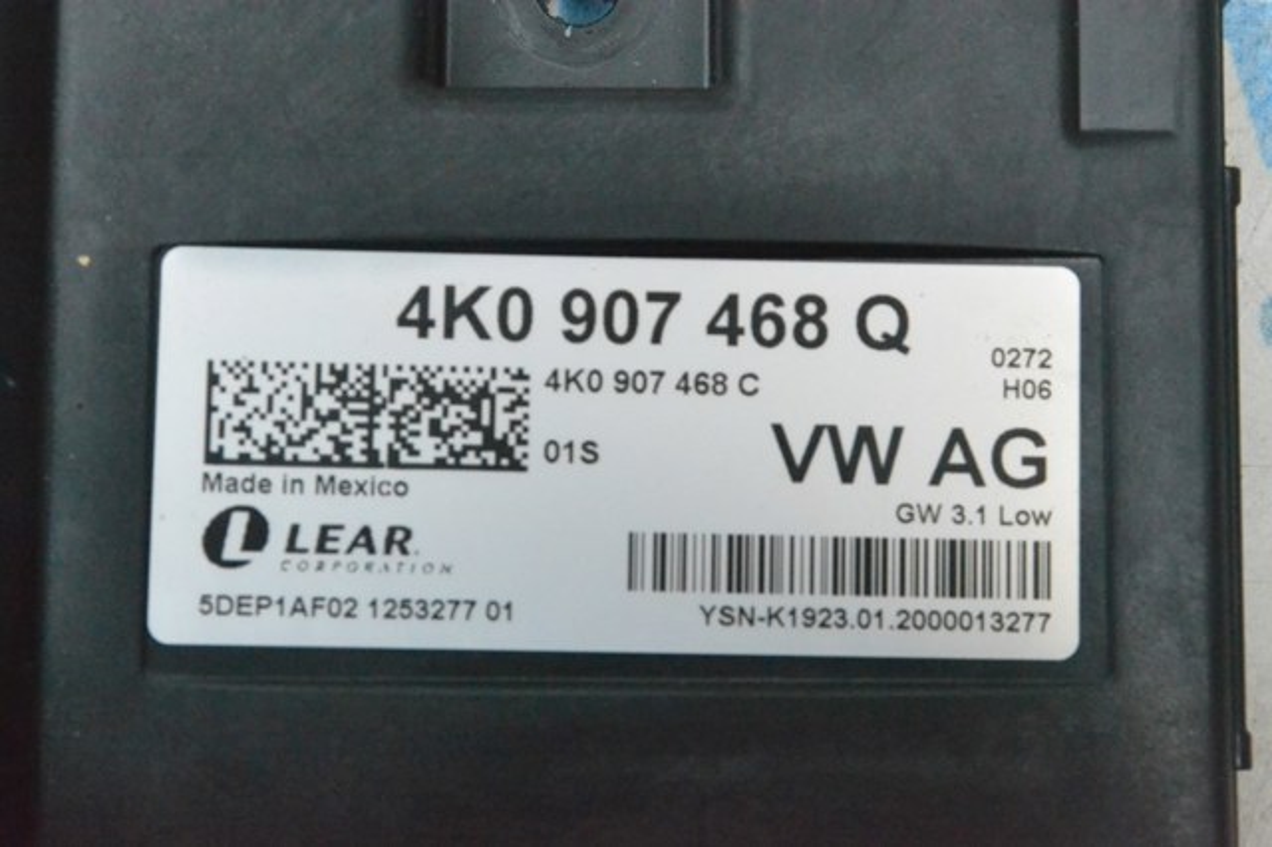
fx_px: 2913
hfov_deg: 24.6
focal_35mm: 82
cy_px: 424
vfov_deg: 16.5
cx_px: 636
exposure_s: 1/125
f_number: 10
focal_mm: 55
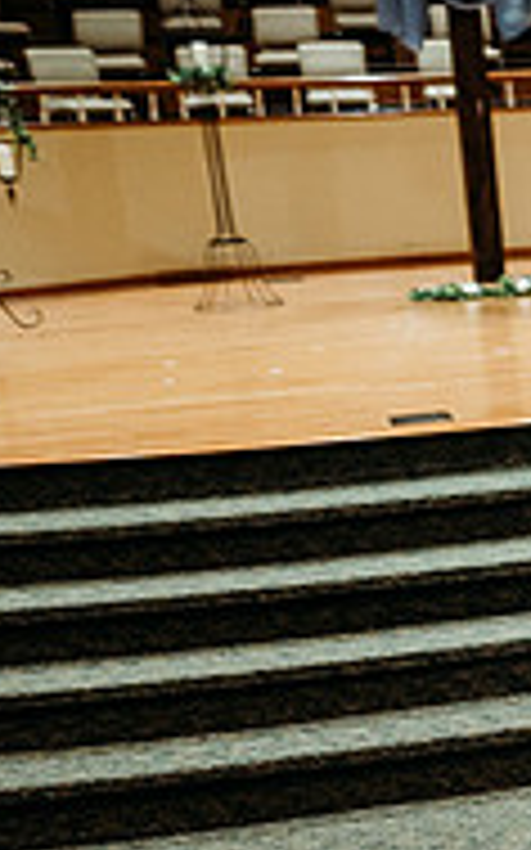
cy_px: 456
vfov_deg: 27.5
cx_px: 1017
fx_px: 1738
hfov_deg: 14.7
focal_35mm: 75
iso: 2000
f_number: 1.8
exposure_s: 1/125
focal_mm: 24
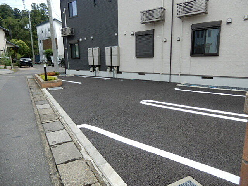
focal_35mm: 24
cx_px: 124
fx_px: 172
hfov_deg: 71.6
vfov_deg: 56.8
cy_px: 93
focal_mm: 4.3
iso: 80
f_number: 3.4
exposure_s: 1/500
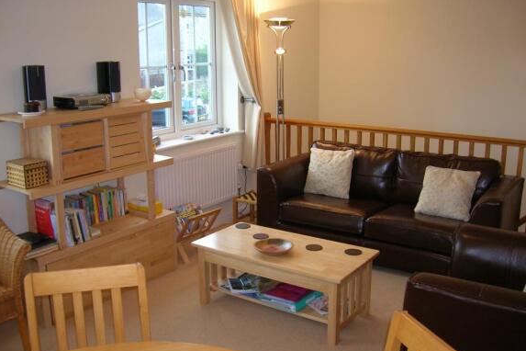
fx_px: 526
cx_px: 265
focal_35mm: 36
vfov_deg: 36.9
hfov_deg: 53.1
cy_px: 169
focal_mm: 5.7
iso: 50
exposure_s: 1/30
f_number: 2.9
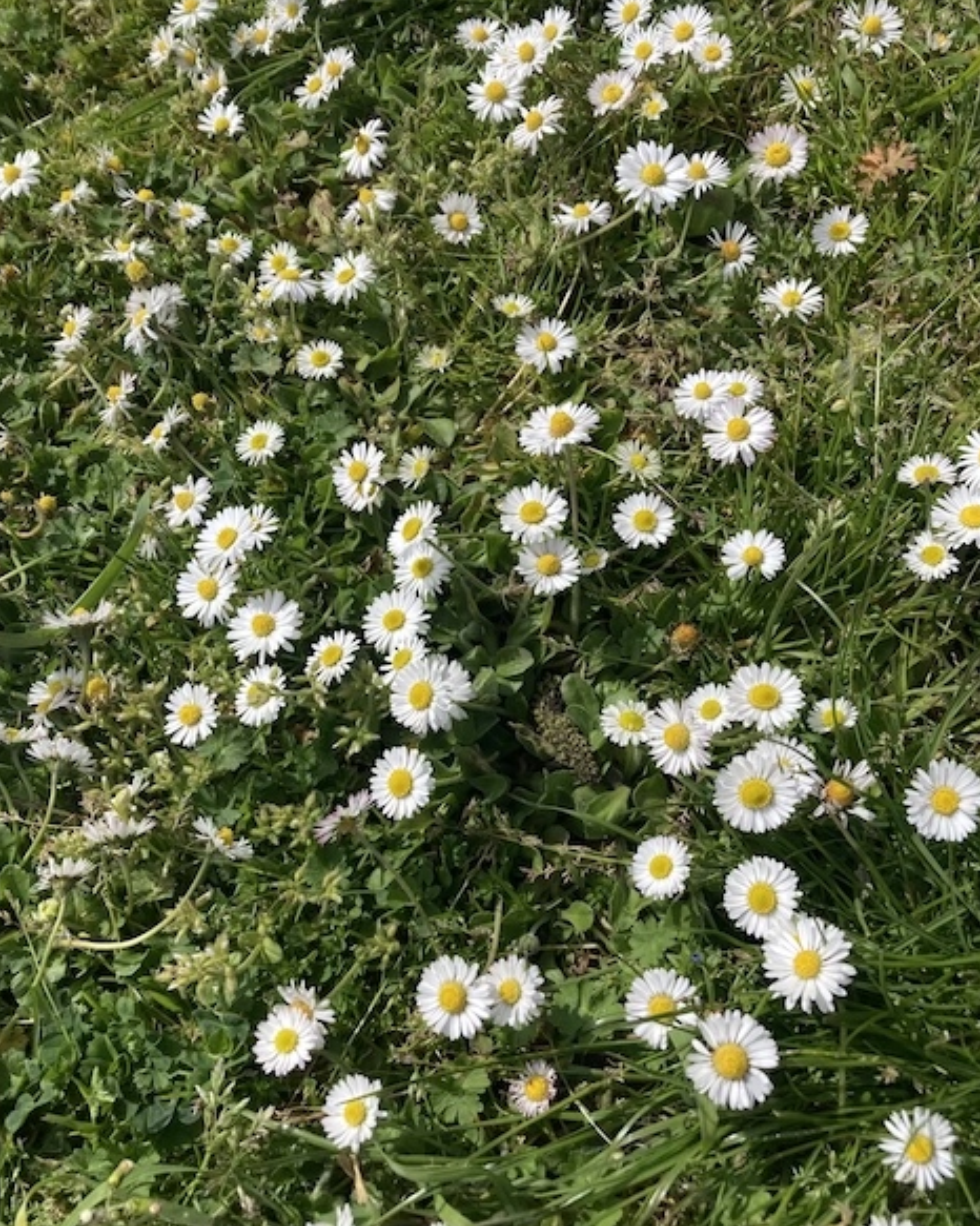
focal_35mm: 30
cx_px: 484
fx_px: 1088
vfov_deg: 58.7
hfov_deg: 48.5
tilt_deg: -66.7
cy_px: 656
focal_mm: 3.99
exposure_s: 1/1779
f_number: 1.8
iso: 20
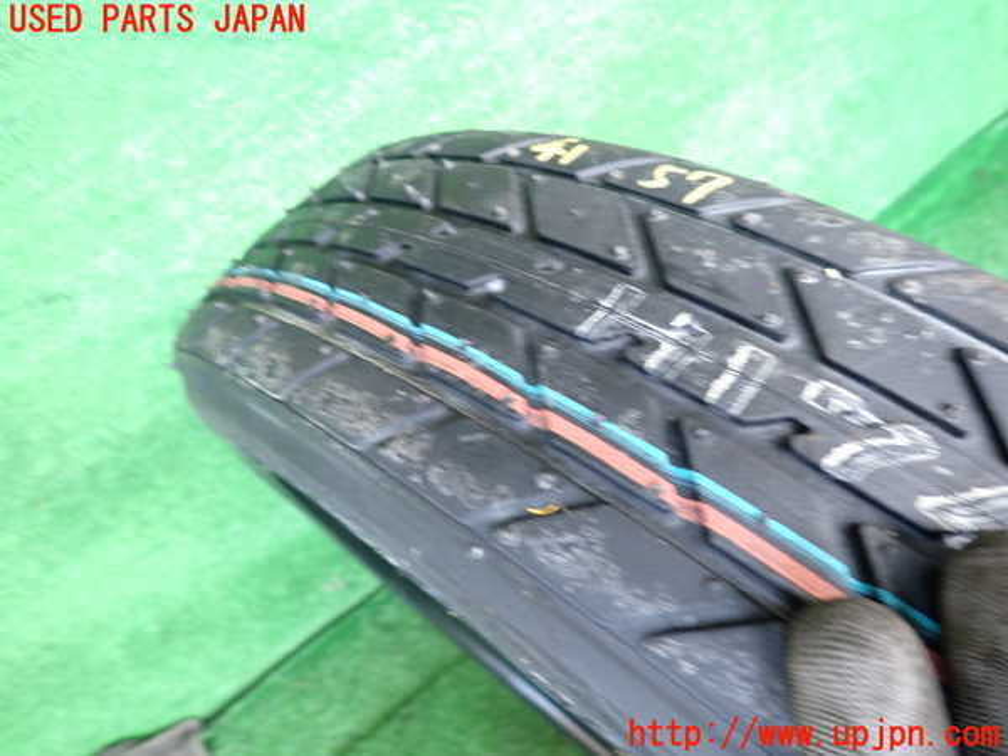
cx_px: 504
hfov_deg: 69.4
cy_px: 378
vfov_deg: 54.9
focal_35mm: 25
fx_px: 728
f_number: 2
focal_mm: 4.5
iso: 250
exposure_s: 1/30
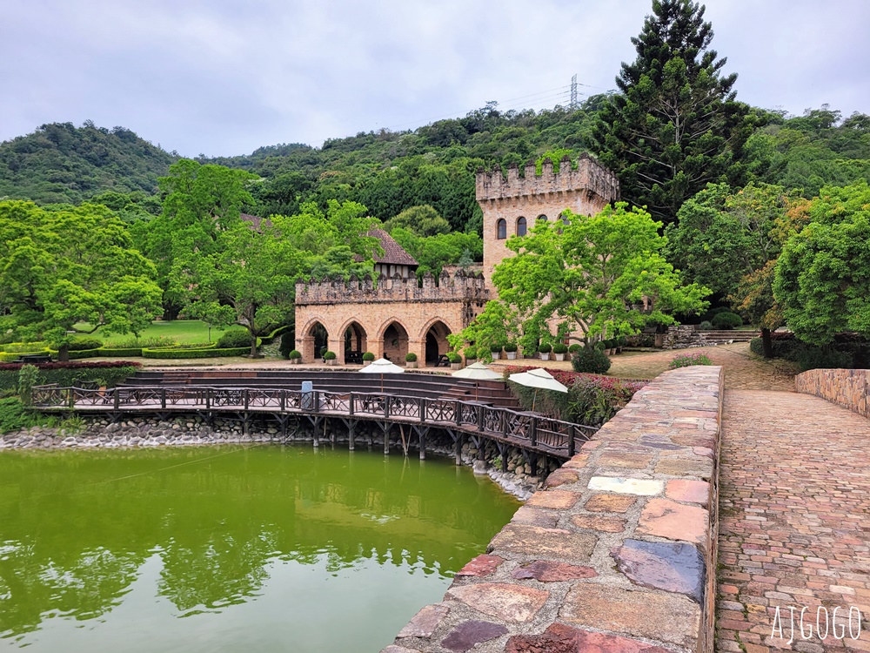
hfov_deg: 67.3
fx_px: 653
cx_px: 435
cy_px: 326
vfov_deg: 53.1
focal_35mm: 26
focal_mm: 5.4
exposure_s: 1/2752
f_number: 1.8
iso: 40
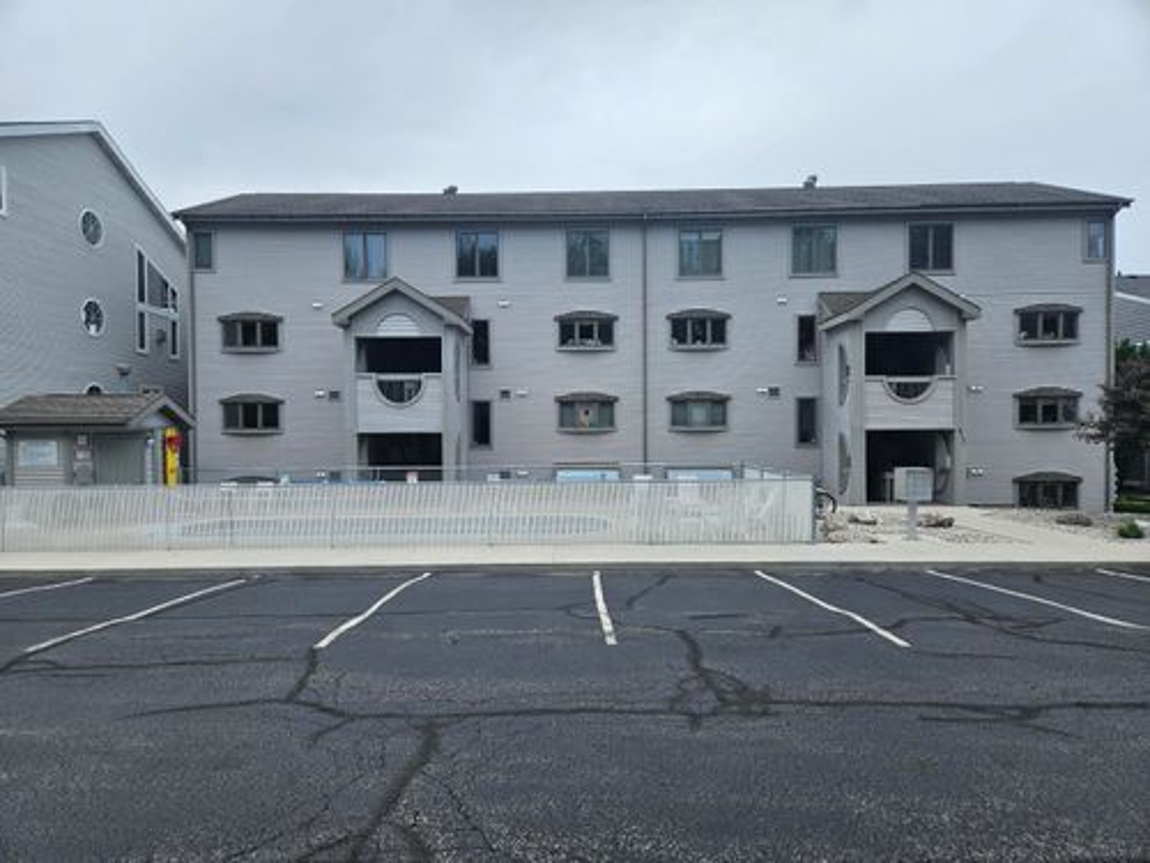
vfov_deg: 58.9
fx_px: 764
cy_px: 432
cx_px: 575
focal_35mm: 23
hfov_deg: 73.9
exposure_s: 1/1695
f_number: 1.8
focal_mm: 5.4
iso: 25
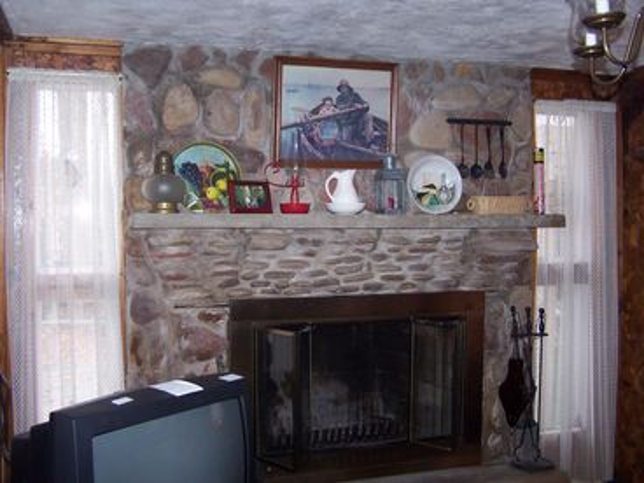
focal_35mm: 38
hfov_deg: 49.0
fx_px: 707
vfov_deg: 37.7
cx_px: 322
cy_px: 242
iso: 140
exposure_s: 1/60
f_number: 2.8
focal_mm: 6.3
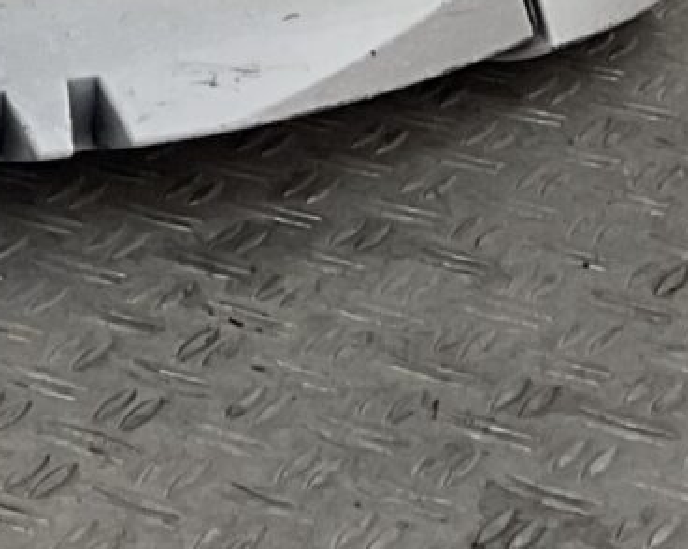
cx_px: -1249
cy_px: -915
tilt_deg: -8.9
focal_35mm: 197
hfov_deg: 8.5
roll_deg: -0.4
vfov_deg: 7.2
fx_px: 4009
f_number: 1.8
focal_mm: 3
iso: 16
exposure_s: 1/135
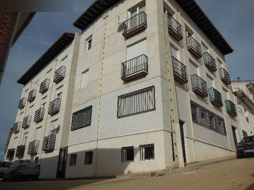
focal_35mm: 29
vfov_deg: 48.2
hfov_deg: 61.7
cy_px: 95
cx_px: 127
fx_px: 213
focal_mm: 5.2
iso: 125
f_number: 7.4
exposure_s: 1/800
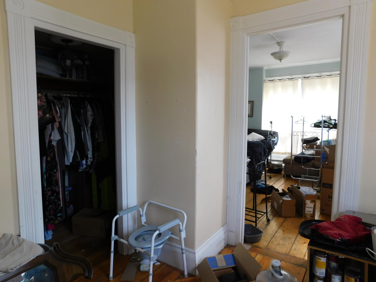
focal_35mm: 23
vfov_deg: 58.9
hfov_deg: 73.9
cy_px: 141
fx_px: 250
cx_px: 188
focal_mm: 4
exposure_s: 1/60
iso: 125
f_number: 3
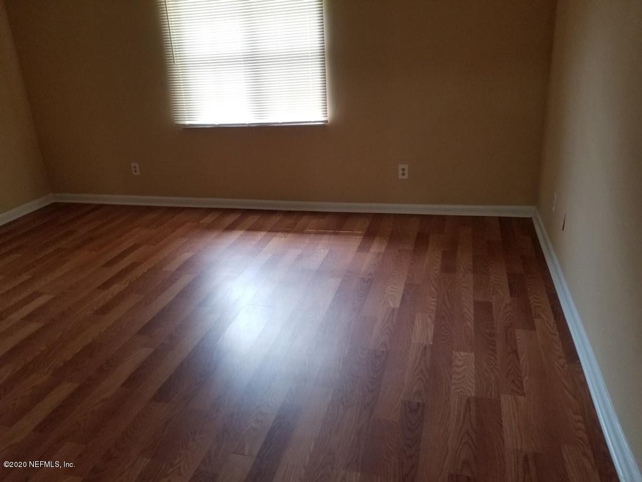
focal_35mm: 26
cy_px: 241
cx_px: 321
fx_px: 482
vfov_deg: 53.1
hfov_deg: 67.3
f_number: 1.7
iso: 160
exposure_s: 1/60
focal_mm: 4.25
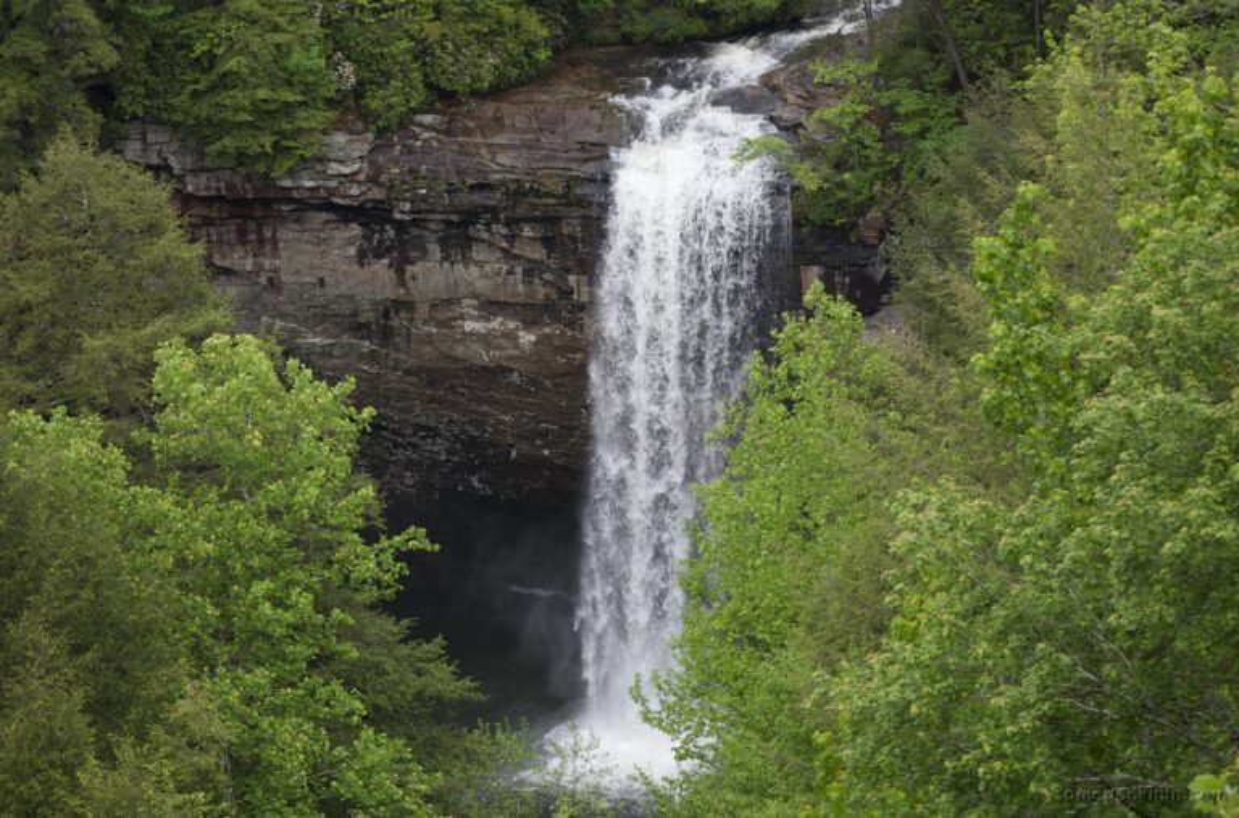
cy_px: 409
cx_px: 620
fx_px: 3191
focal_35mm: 93
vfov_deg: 14.6
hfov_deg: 22.0
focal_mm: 62
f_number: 5.6
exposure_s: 1/320
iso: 200
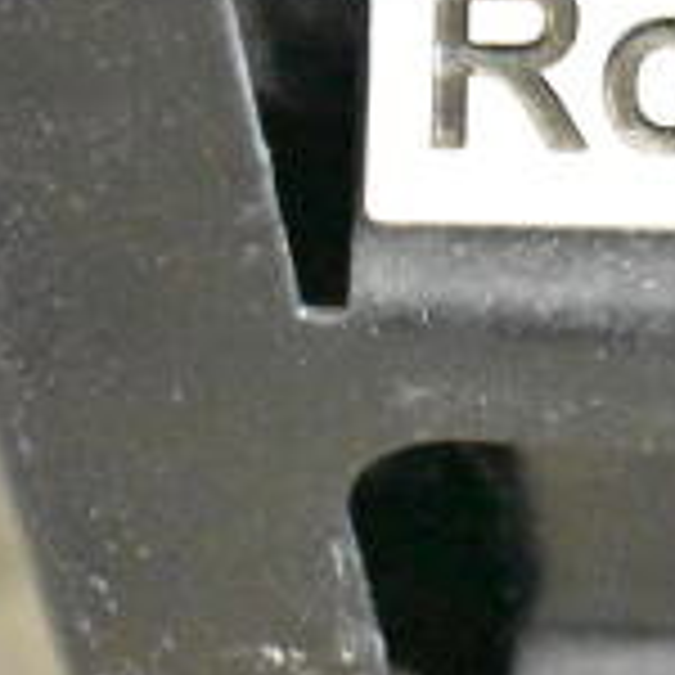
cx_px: 1354
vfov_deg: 8.4
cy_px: 92
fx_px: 4589
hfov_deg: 8.0
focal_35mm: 208
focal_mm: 40
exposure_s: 1/25
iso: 25600
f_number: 4.8
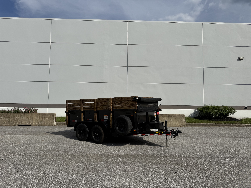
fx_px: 174
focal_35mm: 24
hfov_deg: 71.6
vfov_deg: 56.8
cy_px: 94
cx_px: 126
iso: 80
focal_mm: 6.76
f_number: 1.78
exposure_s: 1/10309
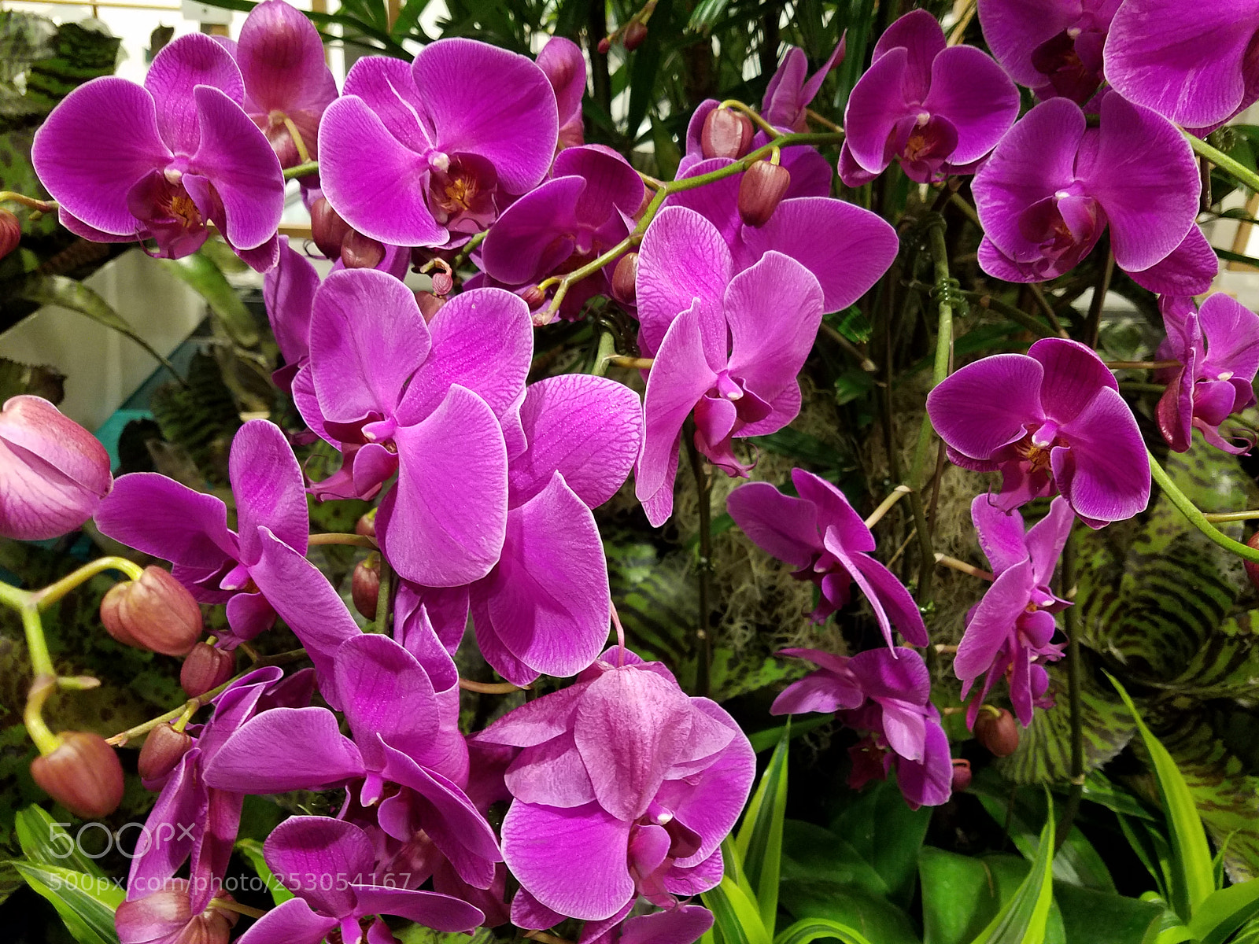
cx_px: 630
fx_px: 946
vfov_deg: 53.1
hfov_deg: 67.3
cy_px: 472
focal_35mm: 26
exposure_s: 1/10
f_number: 1.7
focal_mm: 4.2
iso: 250
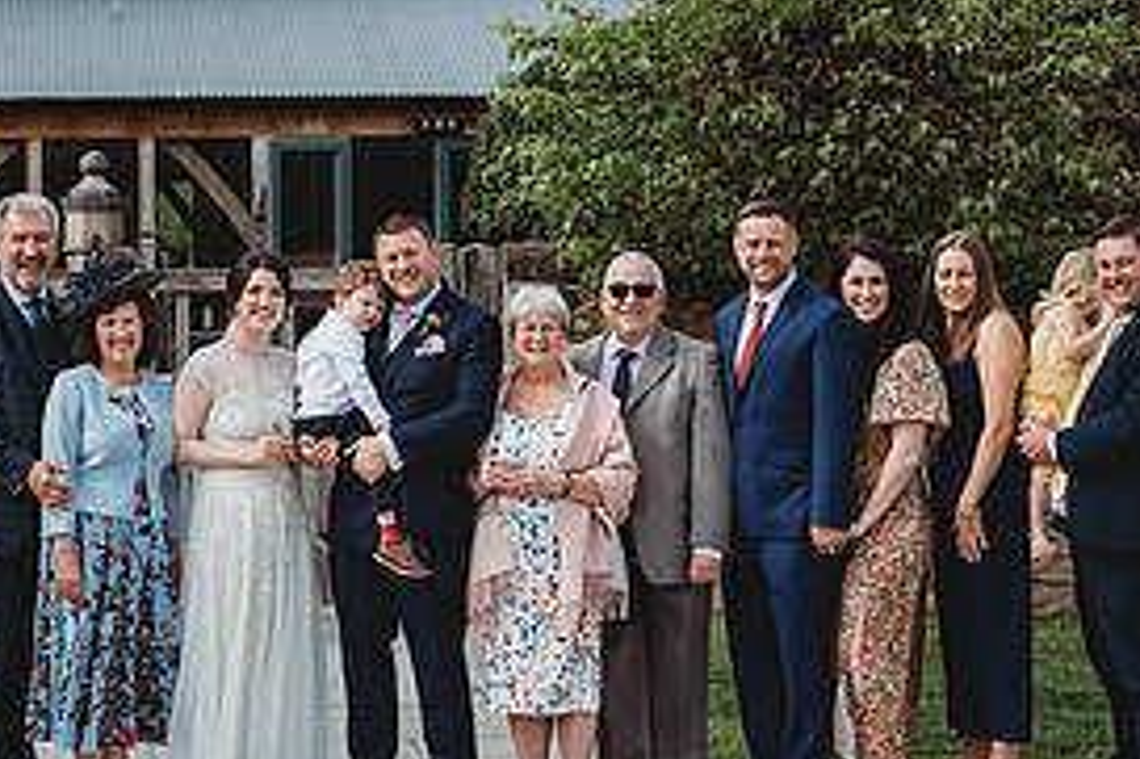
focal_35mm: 113
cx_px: 180
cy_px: 331
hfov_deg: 17.9
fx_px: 3576
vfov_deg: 12.1
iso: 100
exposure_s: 1/640
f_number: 4.5
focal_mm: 53
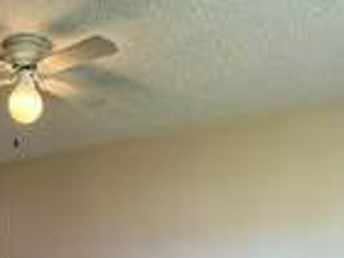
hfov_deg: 37.7
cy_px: 344
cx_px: 52
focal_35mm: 48
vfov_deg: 25.6
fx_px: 477
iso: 250
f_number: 2.2
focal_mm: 2.22
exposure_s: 1/120
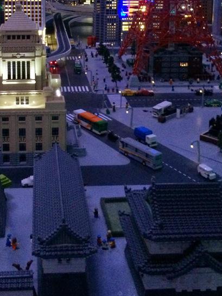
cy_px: 37
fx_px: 470
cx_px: 56
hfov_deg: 26.2
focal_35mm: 55
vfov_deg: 33.3
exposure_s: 1/15
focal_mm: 4.12
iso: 400
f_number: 2.2
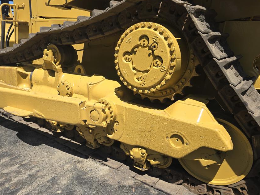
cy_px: 106
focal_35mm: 28
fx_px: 210
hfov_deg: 63.2
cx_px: 112
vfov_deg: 49.7
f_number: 1.7
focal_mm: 6.3
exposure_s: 1/728
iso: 12
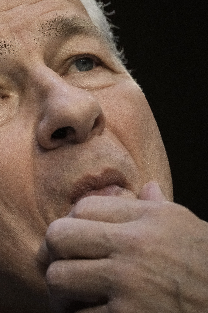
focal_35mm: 870
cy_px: 108
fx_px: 7540
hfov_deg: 1.6
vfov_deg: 2.4
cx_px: -26
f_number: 5.6
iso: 4000
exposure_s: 1/250
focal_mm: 400
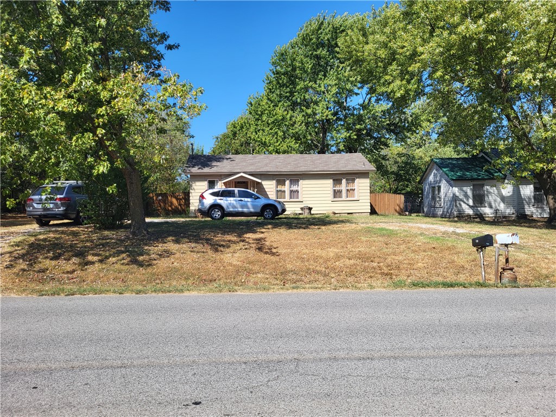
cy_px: 208
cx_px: 278
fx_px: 418
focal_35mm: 26
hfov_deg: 67.3
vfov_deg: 53.1
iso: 40
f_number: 1.8
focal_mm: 5.4
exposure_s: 1/1814
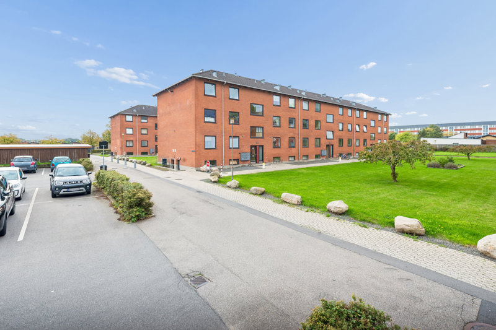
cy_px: 165
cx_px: 248
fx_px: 234
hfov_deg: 93.3
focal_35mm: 17
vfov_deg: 70.4
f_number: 9
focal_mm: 17
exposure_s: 1/80
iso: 200
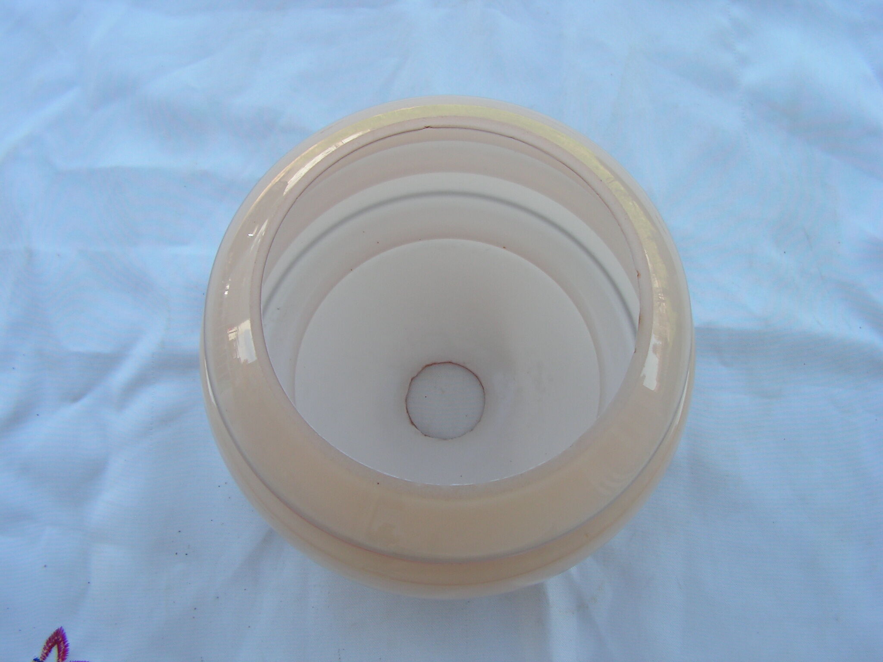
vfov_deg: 39.7
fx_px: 918
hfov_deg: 51.4
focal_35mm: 36
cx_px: 442
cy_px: 331
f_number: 3.2
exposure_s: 1/200
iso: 64
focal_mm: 6
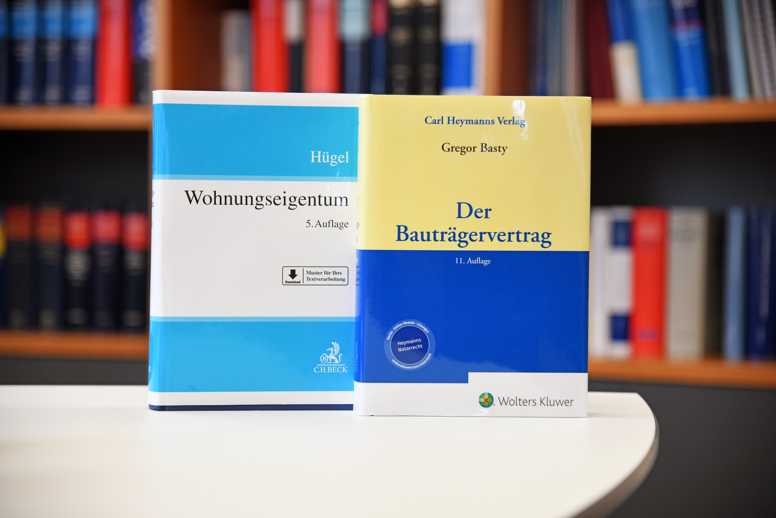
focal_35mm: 96
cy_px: 258
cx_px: 386
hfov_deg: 21.2
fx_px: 2069
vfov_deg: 14.3
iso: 1600
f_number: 4
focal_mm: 95
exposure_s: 1/125
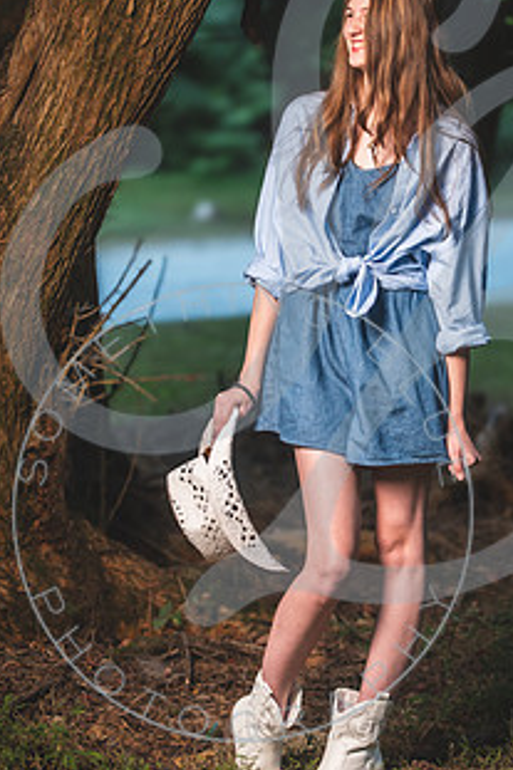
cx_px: 354
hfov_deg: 9.0
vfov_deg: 13.5
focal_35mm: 152
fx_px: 3252
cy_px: 324
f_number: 2.8
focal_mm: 105
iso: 500
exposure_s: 1/400
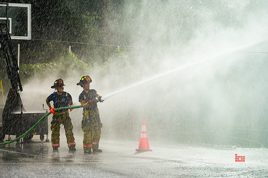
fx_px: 833
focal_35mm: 112
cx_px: 134
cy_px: 89
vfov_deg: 12.2
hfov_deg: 18.3
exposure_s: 1/125
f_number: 3.2
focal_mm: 112
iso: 1600
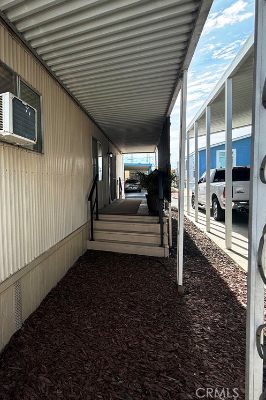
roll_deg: +2.1
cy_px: 195
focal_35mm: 20
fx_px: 222
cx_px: 19
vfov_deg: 84.0
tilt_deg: -2.3
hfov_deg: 53.0
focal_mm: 2.22
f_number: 2.2
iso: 64
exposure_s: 1/490
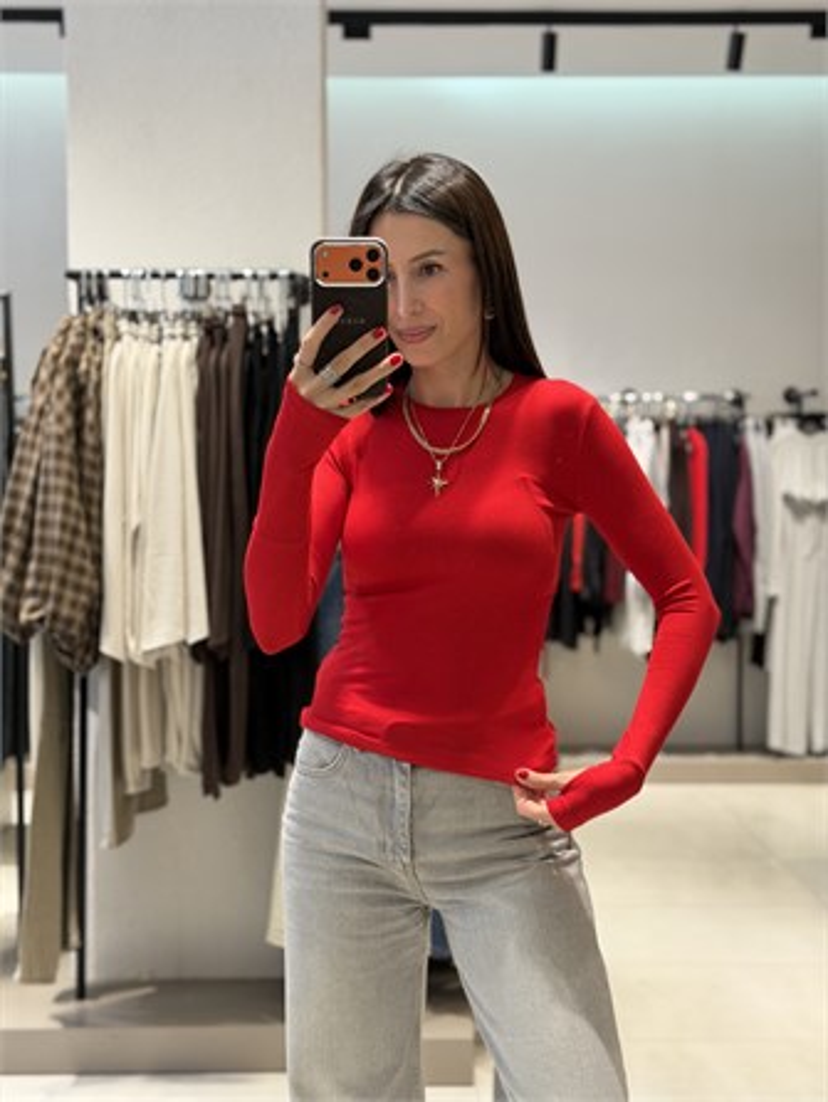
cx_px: 414
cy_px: 551
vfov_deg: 39.6
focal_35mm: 48
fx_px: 1529
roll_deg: -1.1
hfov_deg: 30.3
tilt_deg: -17.7
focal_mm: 6.76
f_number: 1.78
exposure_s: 1/100
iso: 100
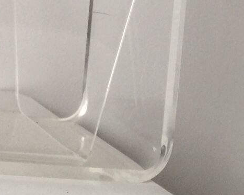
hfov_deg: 16.7
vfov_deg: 14.4
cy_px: -107
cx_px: -170
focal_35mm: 99
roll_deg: -7.0
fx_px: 714
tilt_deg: +0.3
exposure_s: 1/17
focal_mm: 4.15
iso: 64
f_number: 2.2
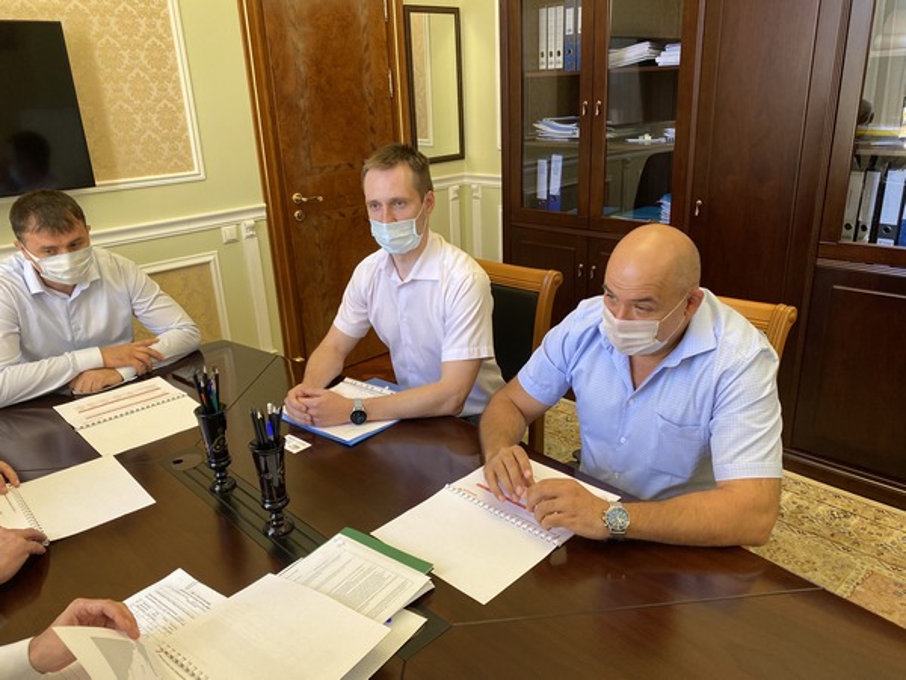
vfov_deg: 53.1
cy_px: 340
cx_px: 453
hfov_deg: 67.3
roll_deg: +2.6
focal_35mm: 26
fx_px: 680
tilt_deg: -19.8
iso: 125
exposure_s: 1/50
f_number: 1.8
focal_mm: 4.25
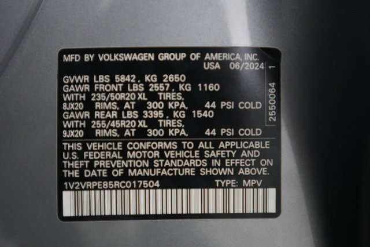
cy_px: 124
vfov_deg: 46.4
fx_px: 288
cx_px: 185
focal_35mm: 28
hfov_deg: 65.5
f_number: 2.8
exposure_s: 1/160
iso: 6400
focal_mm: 28
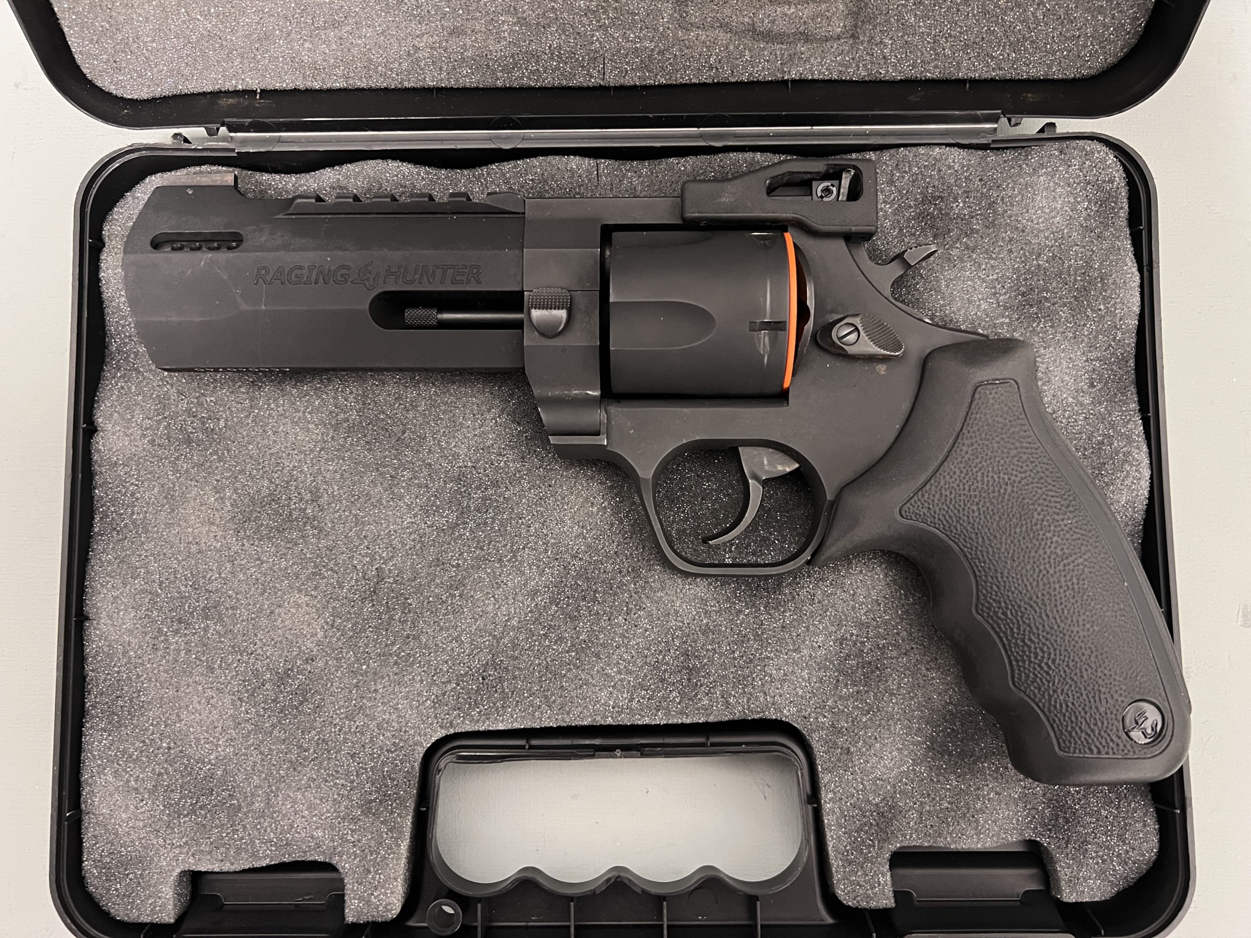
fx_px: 940
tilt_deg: -85.2
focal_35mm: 26
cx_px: 626
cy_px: 469
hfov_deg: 67.3
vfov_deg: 53.1
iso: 500
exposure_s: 1/33
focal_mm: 5.7
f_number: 1.5
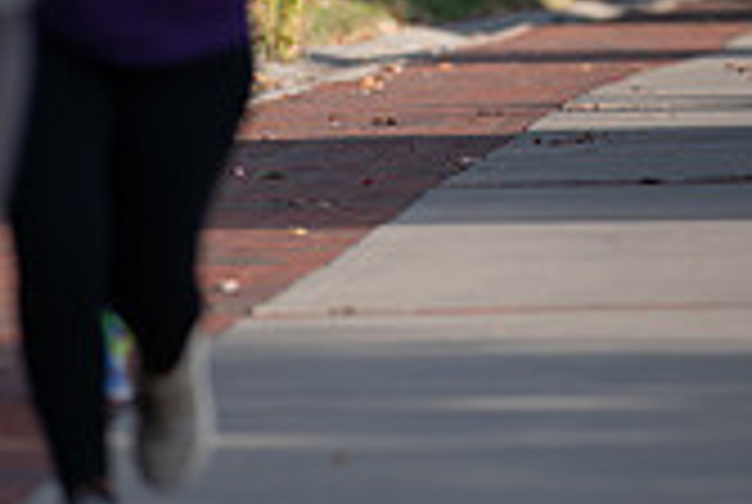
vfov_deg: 1.3
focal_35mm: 1040
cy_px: -272
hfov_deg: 2.0
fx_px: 21763
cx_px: 946
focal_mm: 300
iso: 200
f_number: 4.5
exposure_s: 1/500
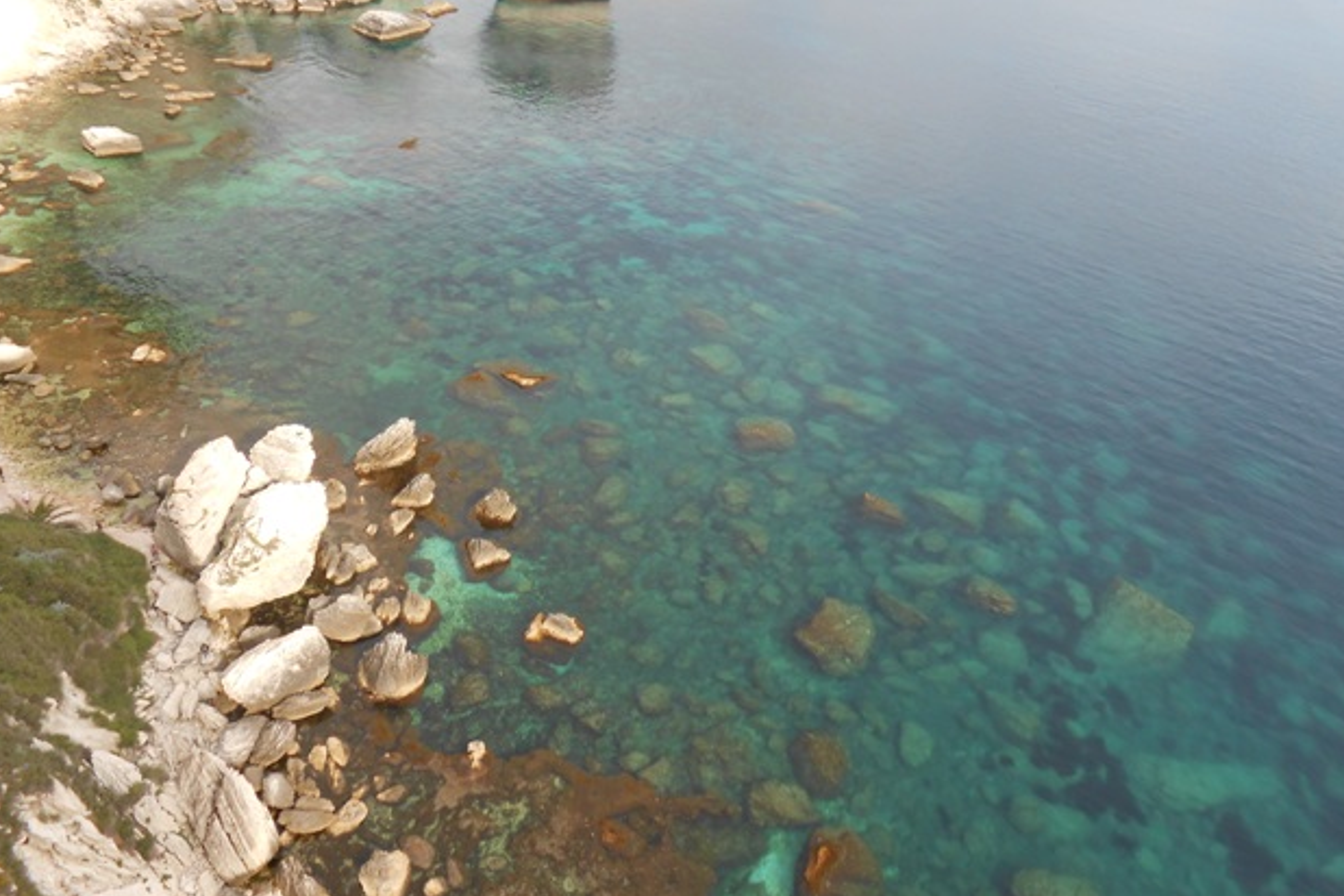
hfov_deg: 65.5
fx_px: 1045
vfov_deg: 46.3
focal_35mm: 28
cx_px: 689
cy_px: 381
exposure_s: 1/320
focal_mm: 4.6
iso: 80
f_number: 3.5
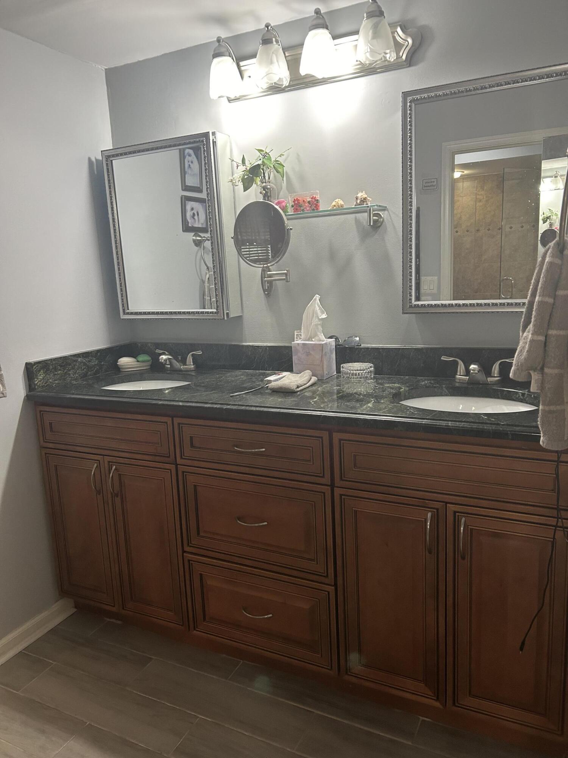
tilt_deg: -13.0
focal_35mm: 26
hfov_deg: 53.1
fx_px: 569
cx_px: 284
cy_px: 379
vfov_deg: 67.3
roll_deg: +3.0
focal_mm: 5.7
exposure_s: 1/60
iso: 200
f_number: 1.5
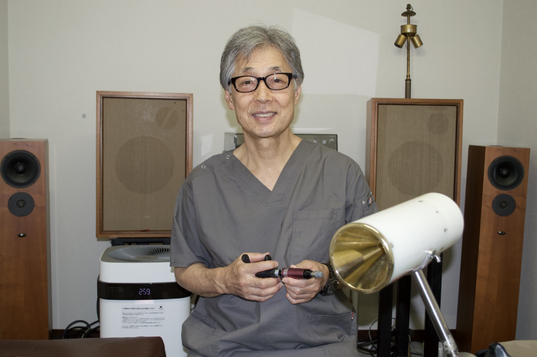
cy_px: 178
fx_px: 581
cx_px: 268
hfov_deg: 49.6
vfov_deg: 34.1
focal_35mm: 39
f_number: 4.2
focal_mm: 26
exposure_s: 1/60
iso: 500
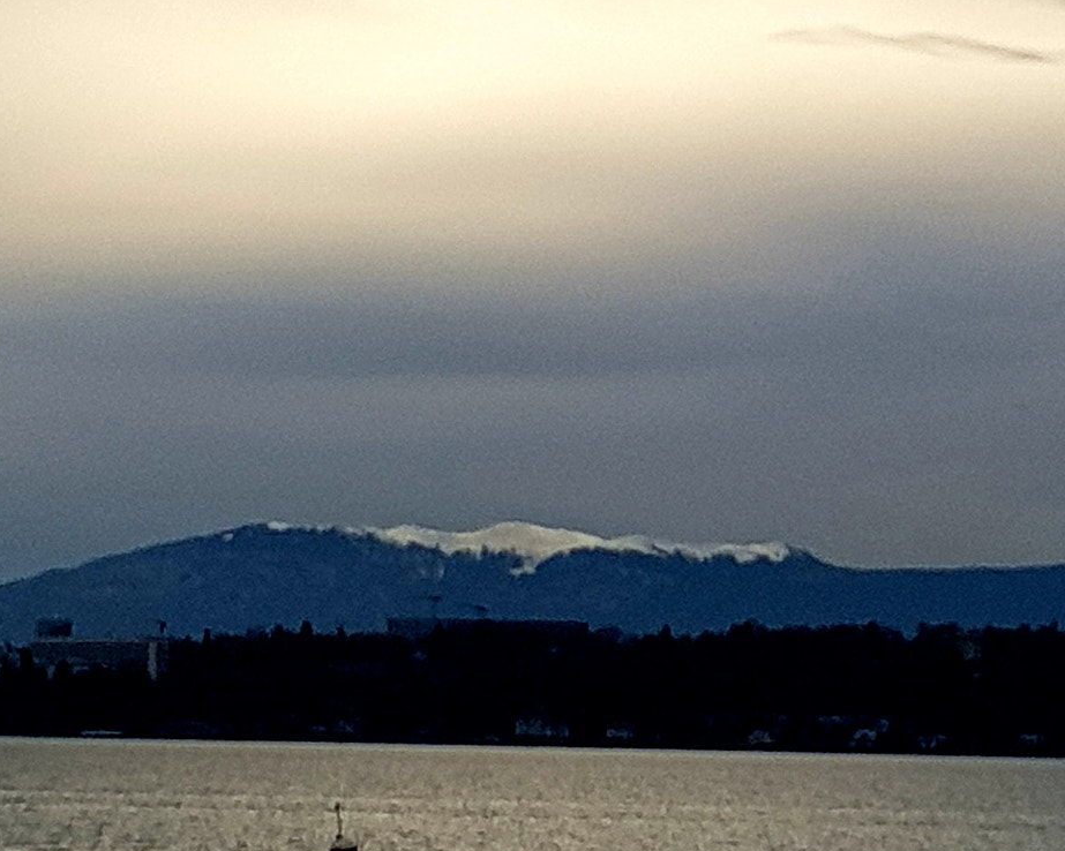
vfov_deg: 32.8
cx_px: 520
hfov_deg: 42.0
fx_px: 1387
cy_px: 125
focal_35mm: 44
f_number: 1.7
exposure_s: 1/2584
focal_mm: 4.2
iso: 40
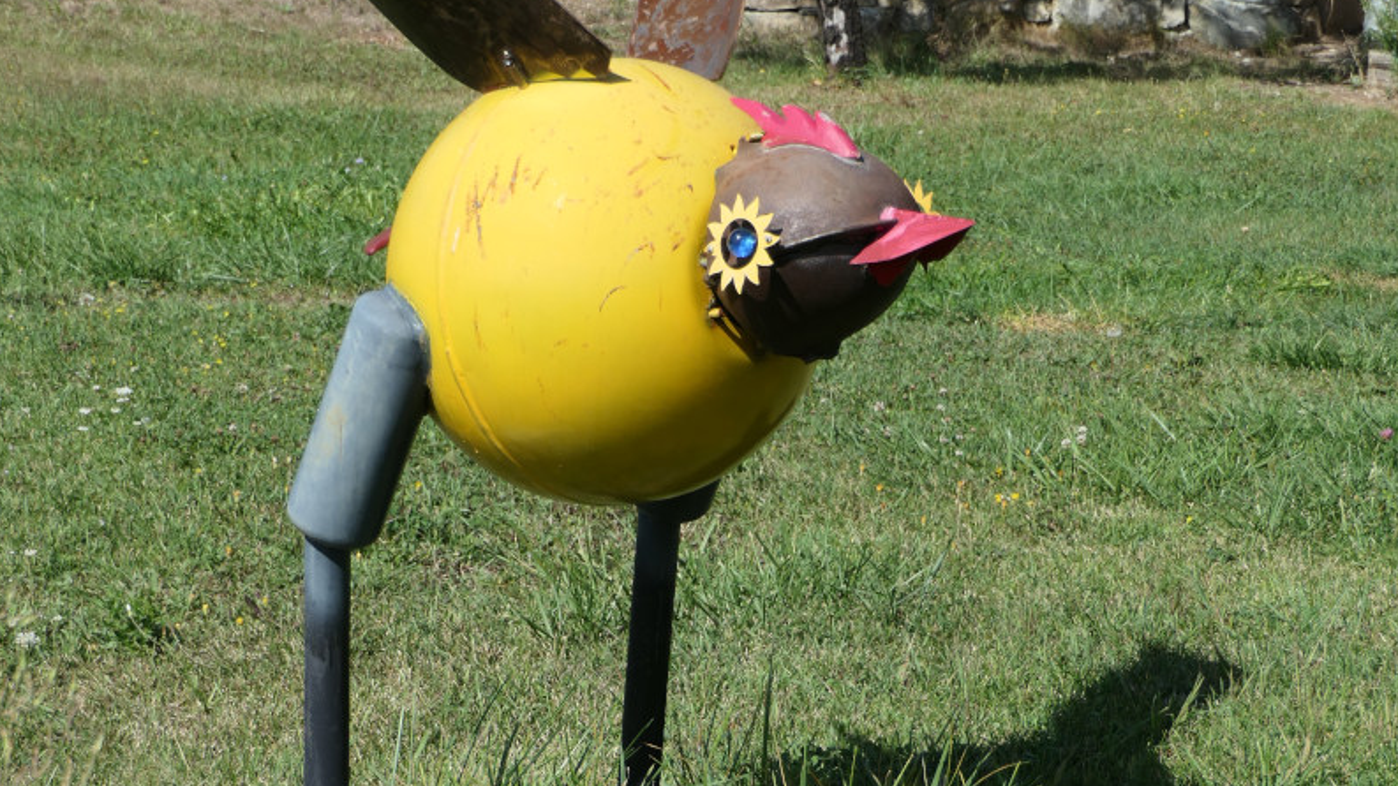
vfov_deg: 10.9
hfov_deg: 19.3
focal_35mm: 111
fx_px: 4115
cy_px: 650
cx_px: 695
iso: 125
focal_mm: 25.8
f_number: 4
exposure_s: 1/1000
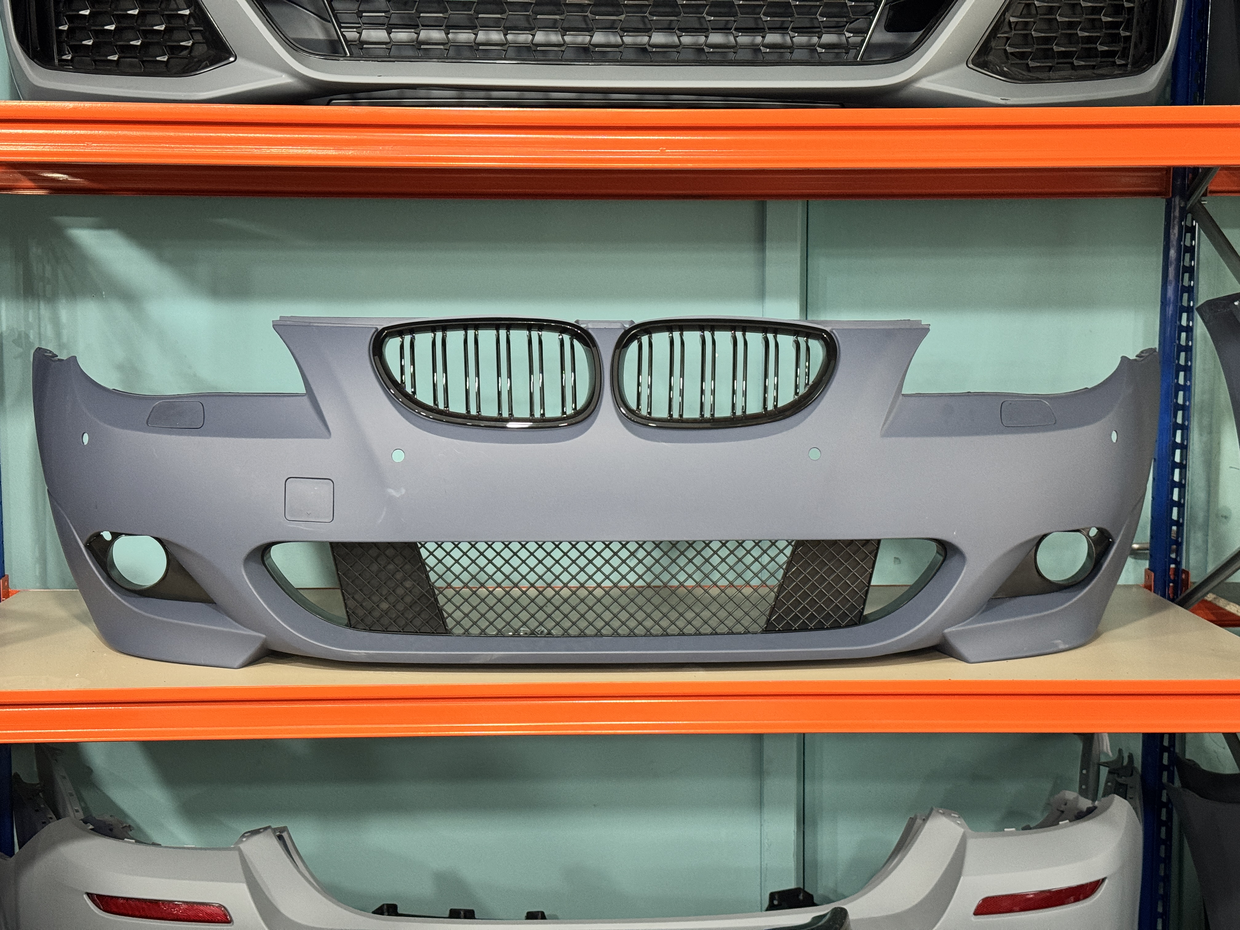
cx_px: 620
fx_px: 1719
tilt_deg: -5.8
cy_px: 465
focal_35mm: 48
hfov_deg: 39.7
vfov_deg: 30.3
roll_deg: +0.5
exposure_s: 1/33
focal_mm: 6.76
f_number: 1.78
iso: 320
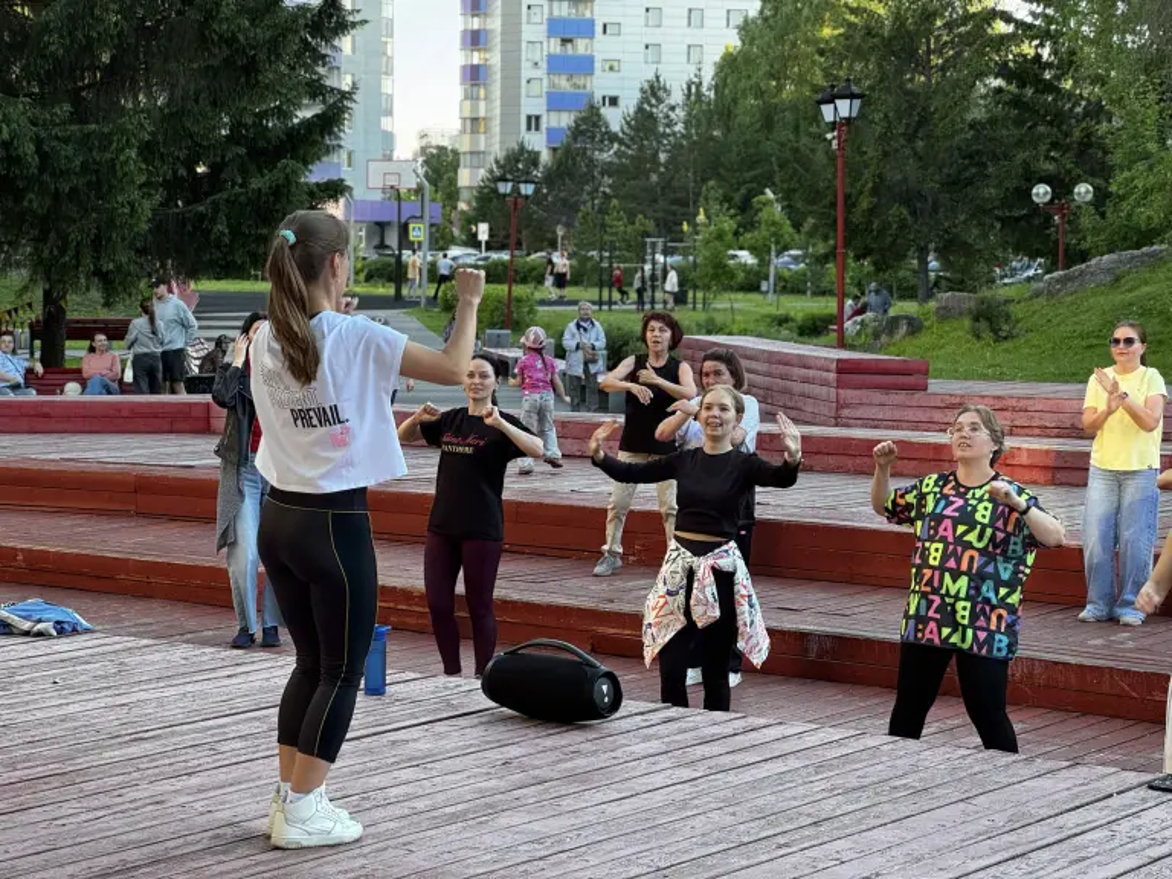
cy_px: 440
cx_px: 586
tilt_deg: -3.9
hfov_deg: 25.3
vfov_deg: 19.1
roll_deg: -0.4
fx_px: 2607
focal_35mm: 77
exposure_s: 1/99
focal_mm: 9
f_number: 2.8
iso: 80
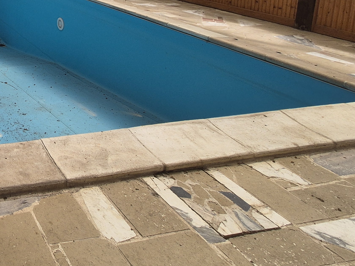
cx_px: -58
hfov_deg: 42.1
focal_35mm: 31
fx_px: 318
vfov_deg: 37.2
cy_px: -35
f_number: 2.2
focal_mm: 2.2
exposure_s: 1/1996
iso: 50
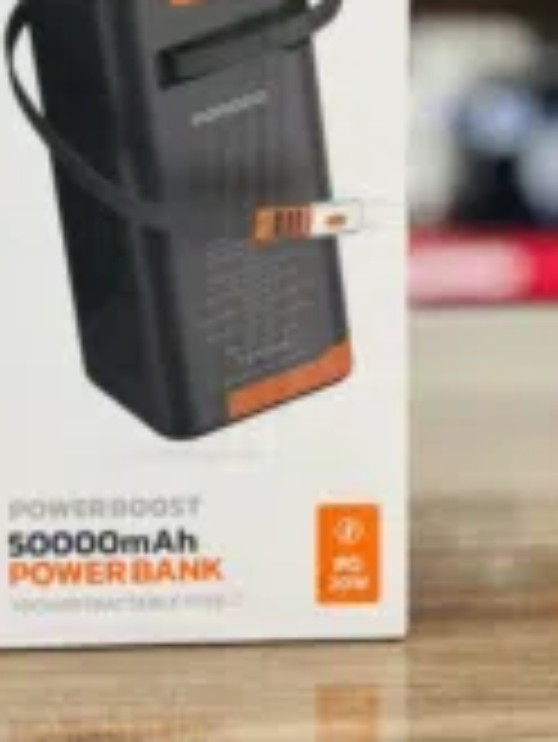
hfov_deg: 11.8
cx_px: 234
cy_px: 76
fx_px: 2705
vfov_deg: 15.5
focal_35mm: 126
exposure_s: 1/50
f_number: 1.6
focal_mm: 5.96
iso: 32
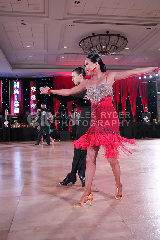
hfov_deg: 38.9
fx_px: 227
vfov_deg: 55.8
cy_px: 120
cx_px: 80
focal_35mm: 34
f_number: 4
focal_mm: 34
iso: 5000
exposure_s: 1/400
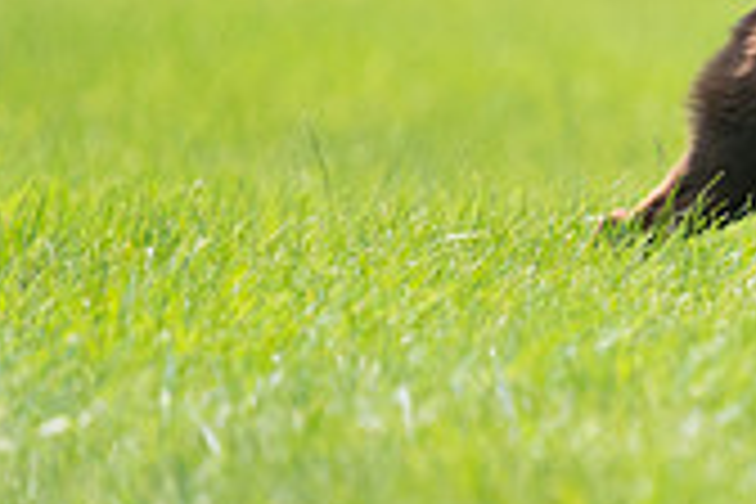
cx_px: 1274
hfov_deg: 1.0
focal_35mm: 1988
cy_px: -70
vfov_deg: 0.7
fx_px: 41745
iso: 1600
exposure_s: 1/4000
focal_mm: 576
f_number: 6.3
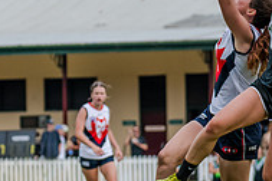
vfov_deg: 2.4
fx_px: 4420
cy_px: 78
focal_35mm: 585
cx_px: 294
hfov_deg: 3.5
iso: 800
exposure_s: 1/1600
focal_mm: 180
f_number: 6.3
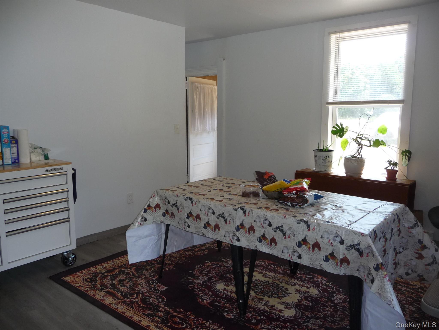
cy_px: 165
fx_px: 355
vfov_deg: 49.7
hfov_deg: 63.4
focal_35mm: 28
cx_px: 220
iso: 100
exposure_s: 1/60
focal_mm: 4.7
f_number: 3.3
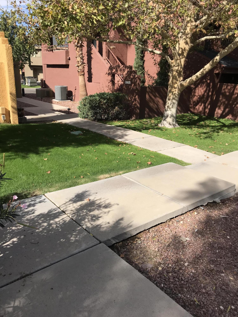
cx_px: 119
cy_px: 158
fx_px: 257
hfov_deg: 49.7
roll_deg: -2.5
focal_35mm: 28
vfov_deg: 63.4
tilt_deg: -18.4
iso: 20
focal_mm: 3.99
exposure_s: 1/1880
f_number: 1.8
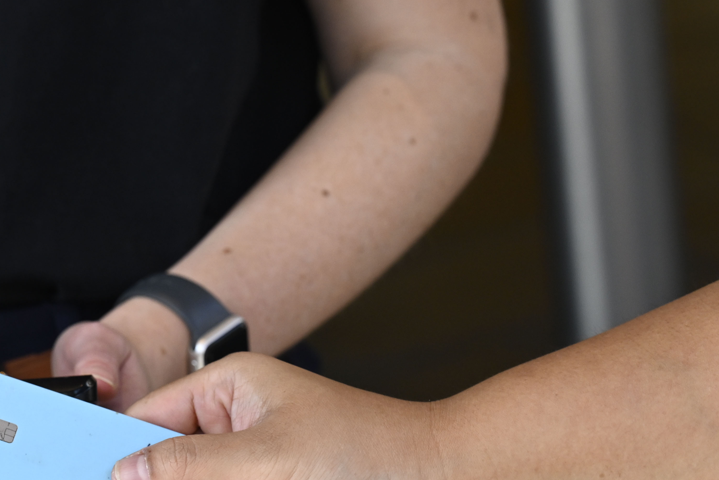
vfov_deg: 7.1
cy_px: 245
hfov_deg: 10.5
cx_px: -116
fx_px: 3854
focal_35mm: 193
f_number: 5
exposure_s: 1/400
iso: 640
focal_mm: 70
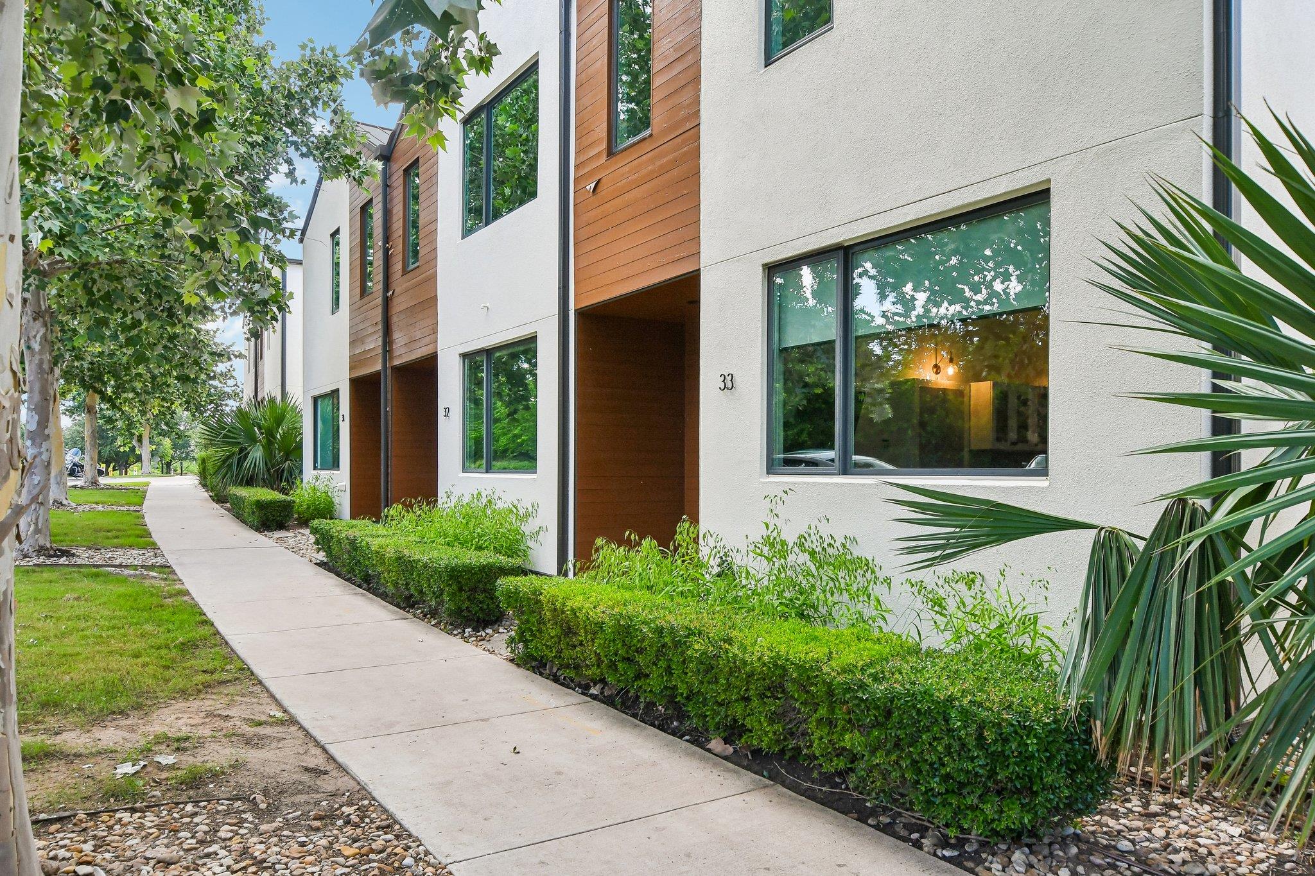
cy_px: 438
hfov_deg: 73.7
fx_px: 877
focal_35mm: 24
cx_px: 658
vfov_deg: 53.1
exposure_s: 1/200
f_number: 8
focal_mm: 16
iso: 400
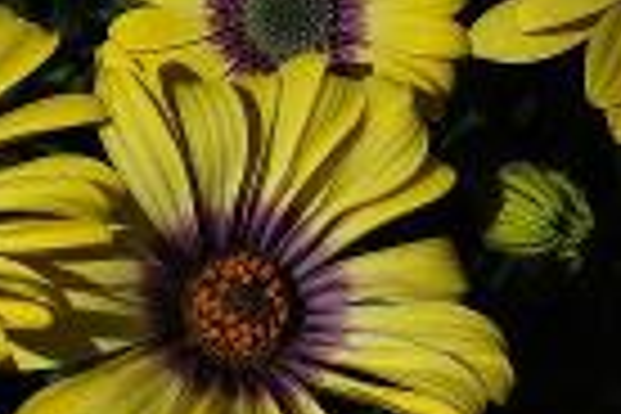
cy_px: 0
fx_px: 2630
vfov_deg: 8.9
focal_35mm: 152
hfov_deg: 13.3
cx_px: 18
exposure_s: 1/1000
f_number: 8
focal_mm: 35
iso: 100
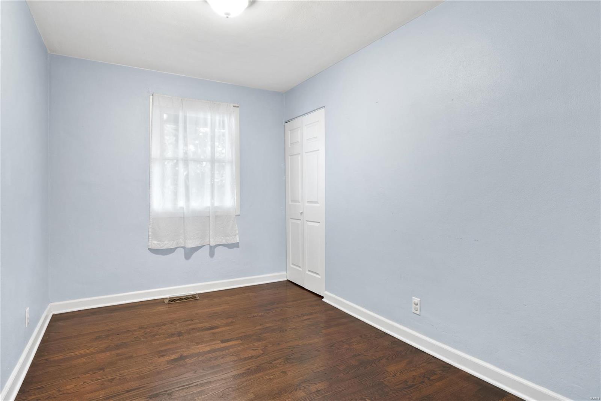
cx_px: 300
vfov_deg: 61.9
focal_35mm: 20
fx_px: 334
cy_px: 200
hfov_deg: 84.0
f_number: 9
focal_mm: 10
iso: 400
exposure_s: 1.6
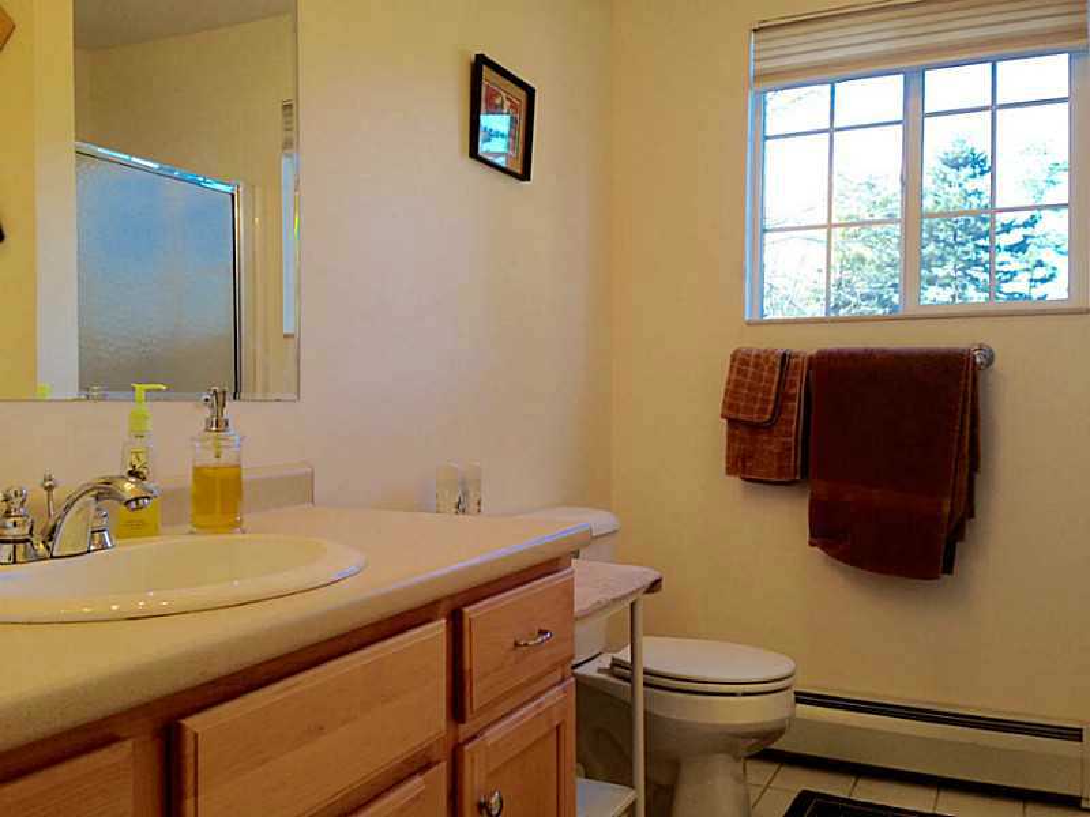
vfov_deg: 42.9
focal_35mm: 33
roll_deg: -0.2
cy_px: 408
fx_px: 1039
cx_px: 545
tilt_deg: -0.1
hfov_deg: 55.4
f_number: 2.4
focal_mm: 4.12
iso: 50
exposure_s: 1/60
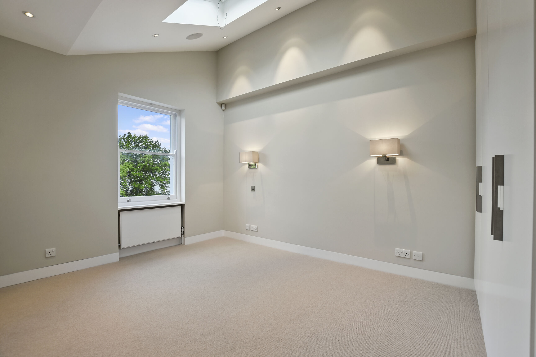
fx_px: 223
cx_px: 268
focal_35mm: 15
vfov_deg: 77.4
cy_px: 178
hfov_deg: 100.4
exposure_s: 1/15
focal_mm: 10
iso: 250
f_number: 5.6
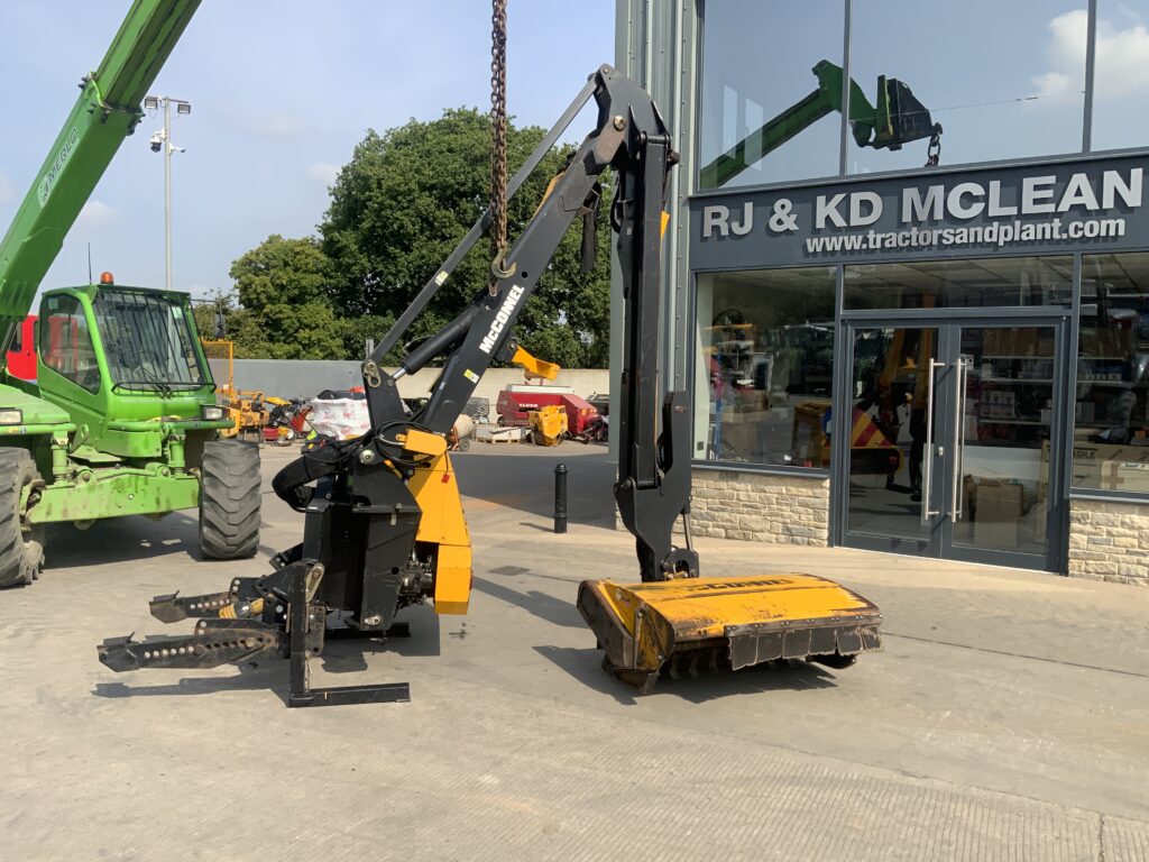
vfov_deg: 48.2
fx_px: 963
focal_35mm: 29
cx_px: 574
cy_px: 431
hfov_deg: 61.7
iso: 16
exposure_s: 1/1626
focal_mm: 3
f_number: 1.8
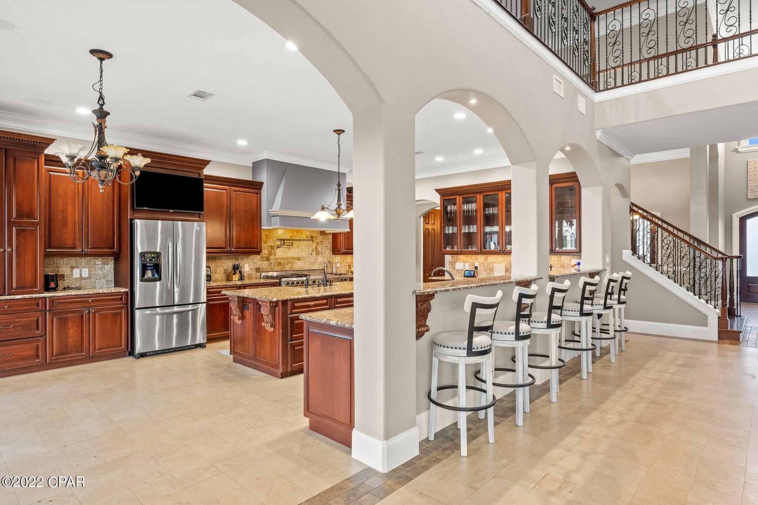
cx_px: 379
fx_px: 400
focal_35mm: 19
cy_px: 252
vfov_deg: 64.5
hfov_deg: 86.9
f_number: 7.1
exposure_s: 1.3
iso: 500
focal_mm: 13
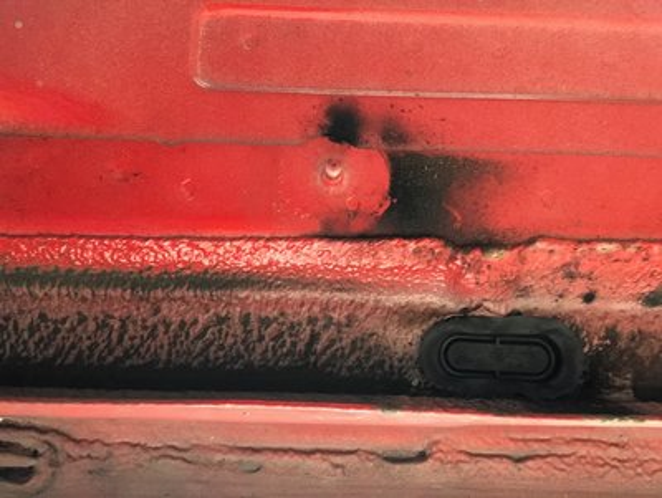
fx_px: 613
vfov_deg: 44.2
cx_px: 331
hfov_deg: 56.8
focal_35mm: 32
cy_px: 249
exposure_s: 1/30
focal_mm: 2.87
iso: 400
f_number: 2.2
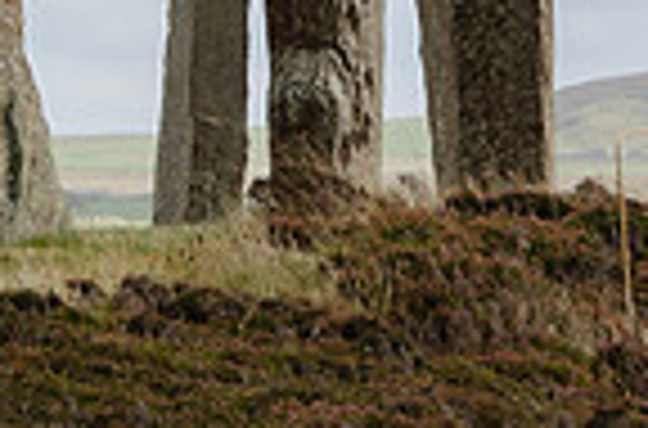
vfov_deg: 2.8
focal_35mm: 495
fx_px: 8881
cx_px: -86
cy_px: -77
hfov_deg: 4.2
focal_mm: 82
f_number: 8
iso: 100
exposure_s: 1/250
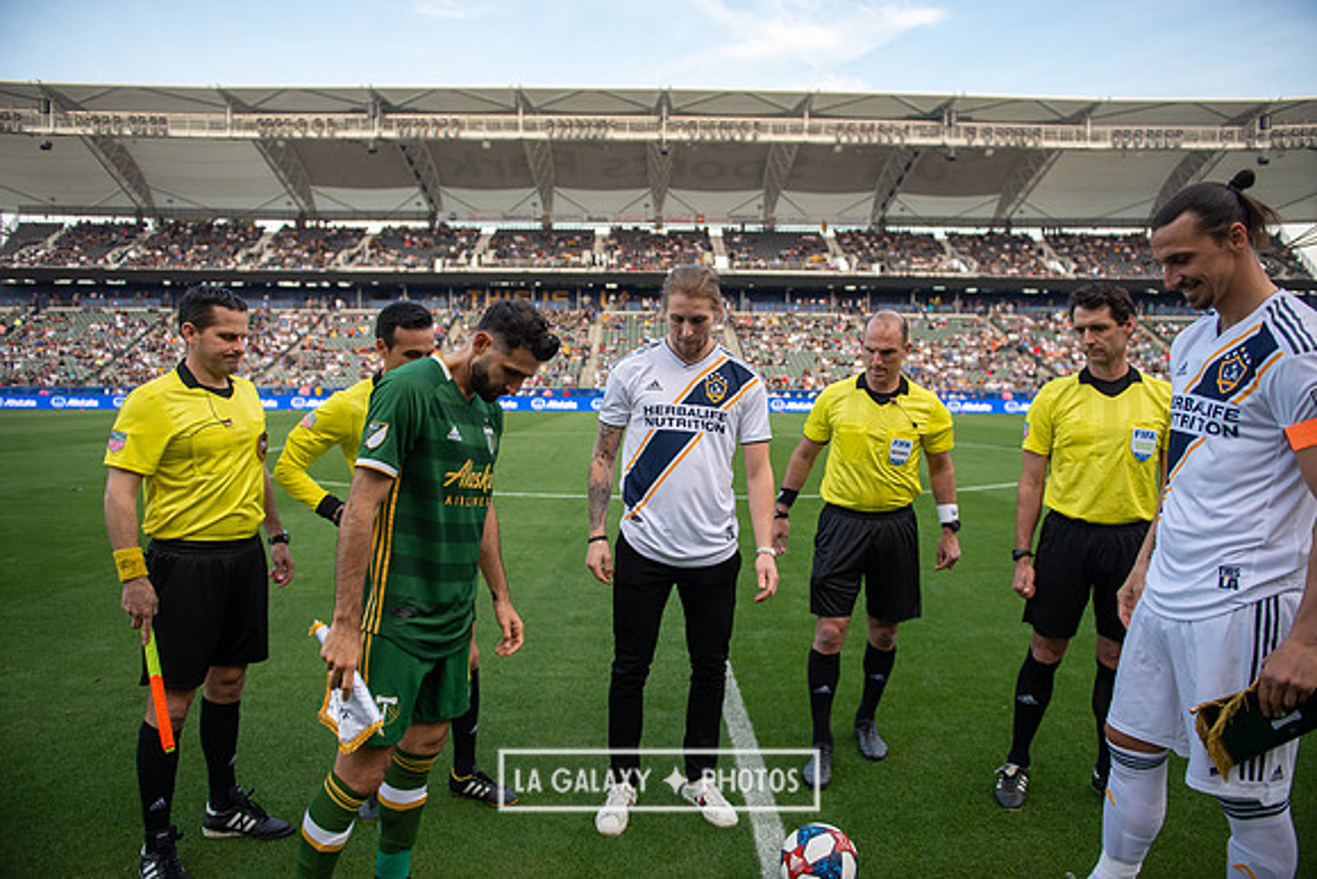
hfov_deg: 73.7
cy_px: 440
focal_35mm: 24
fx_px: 878
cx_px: 658
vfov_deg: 53.2
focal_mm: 24
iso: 400
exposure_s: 1/800
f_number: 2.8
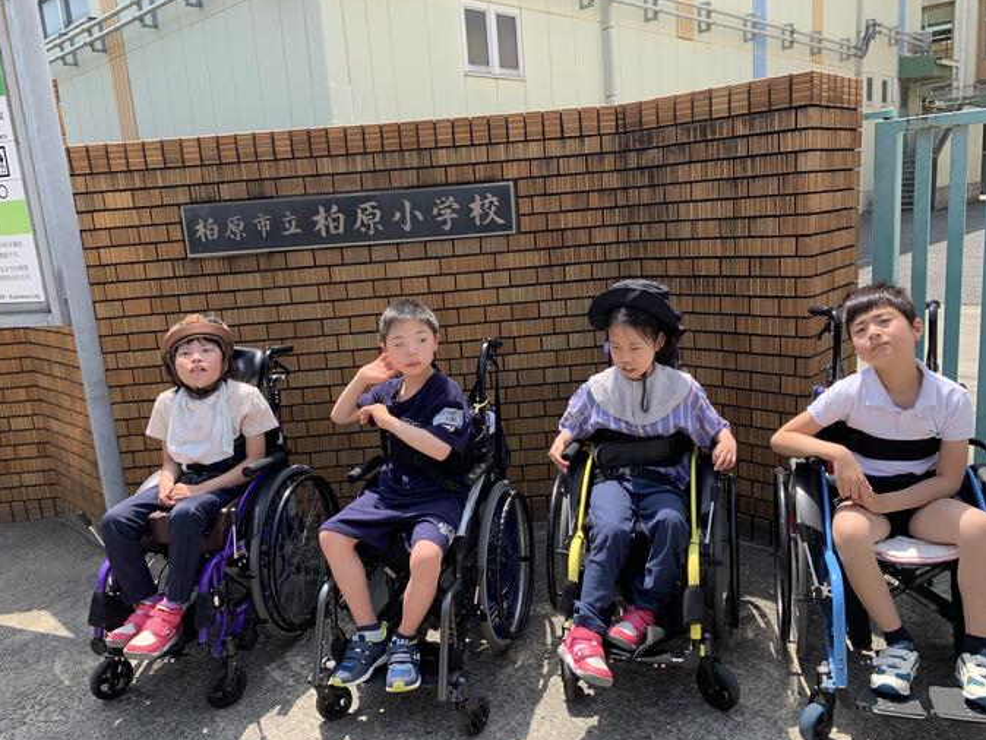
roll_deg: +3.9
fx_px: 769
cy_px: 368
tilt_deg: -10.6
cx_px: 477
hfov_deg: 65.3
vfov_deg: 51.4
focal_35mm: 27
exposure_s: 1/597
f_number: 1.8
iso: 25
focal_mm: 4.25
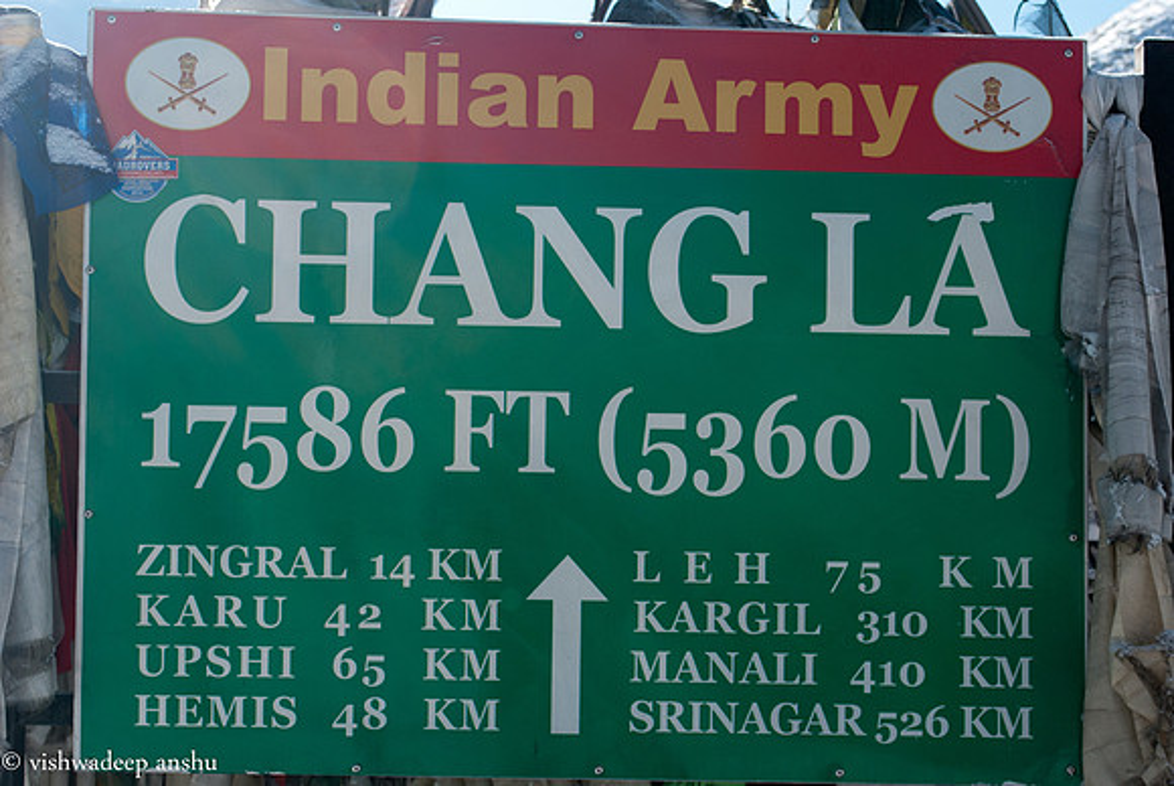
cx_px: 587
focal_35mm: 66
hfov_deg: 30.5
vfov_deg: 20.7
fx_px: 2154
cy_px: 393
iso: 200
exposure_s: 1/100
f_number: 9
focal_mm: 44
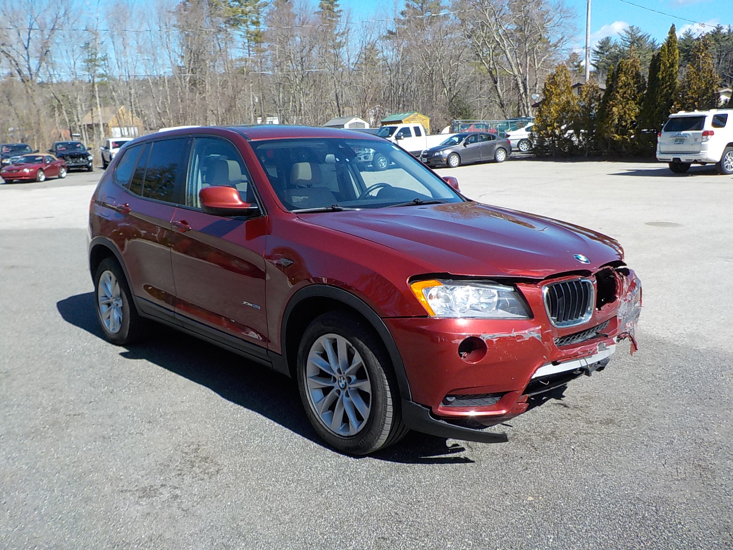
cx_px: 366
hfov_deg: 60.0
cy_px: 275
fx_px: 635
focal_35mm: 30
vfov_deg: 46.8
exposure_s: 1/800
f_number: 3.3
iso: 125
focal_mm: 4.1
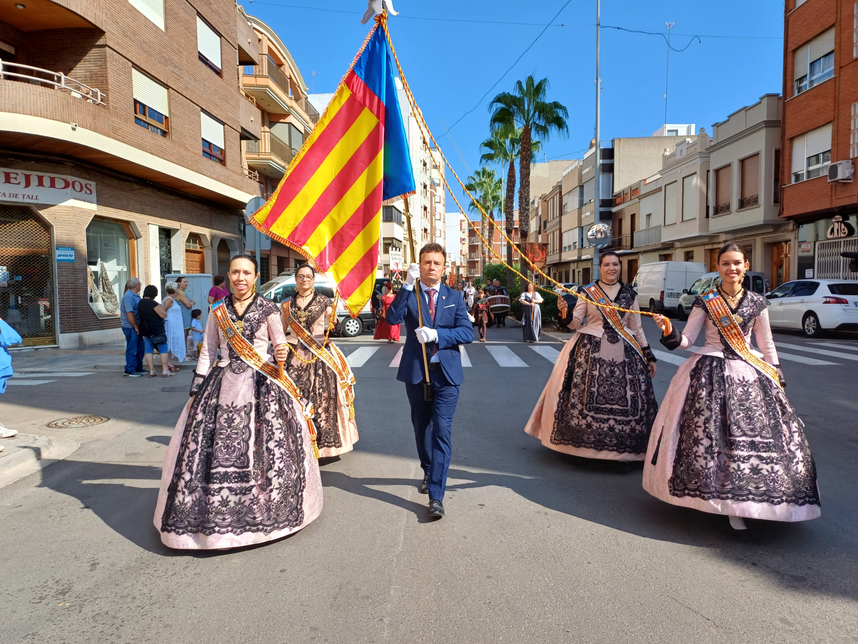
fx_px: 620
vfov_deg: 54.9
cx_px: 429
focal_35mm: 25
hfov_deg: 69.4
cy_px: 322
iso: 50
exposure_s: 1/1024
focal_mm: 4.65
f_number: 1.8
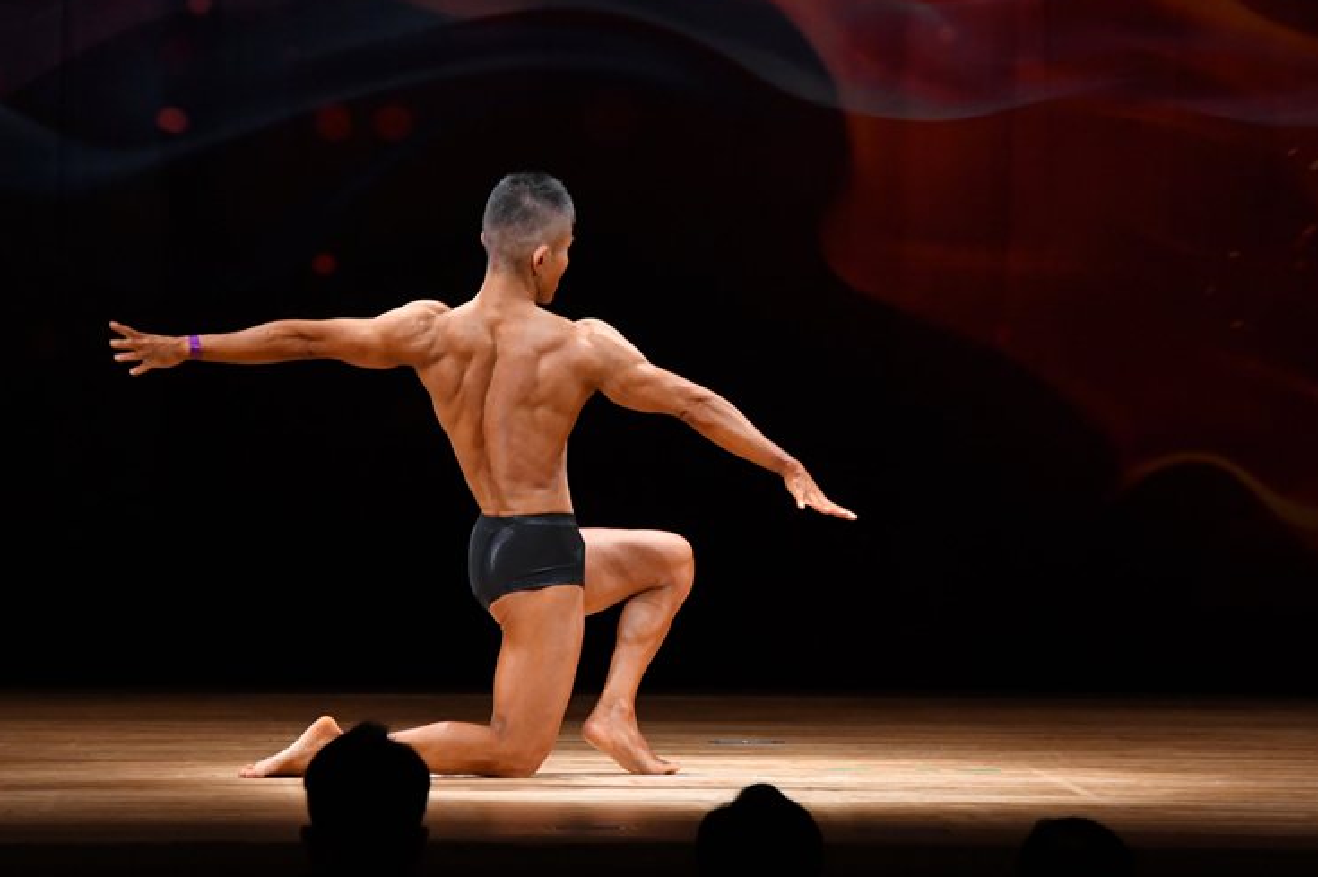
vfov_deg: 5.4
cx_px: 634
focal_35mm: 253
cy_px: 438
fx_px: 9256
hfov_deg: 8.1
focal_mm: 160
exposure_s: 1/400
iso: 3200
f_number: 5.6
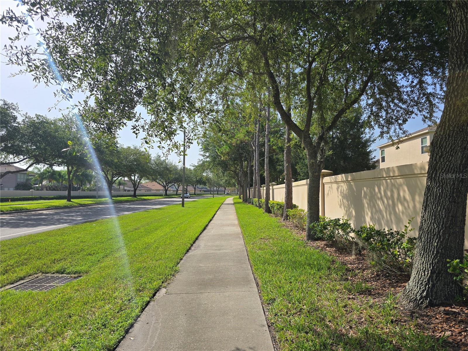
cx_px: 234
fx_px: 311
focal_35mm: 23
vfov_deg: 58.9
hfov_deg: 73.9
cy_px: 176
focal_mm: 6.3
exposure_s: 1/955
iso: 12
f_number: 1.7
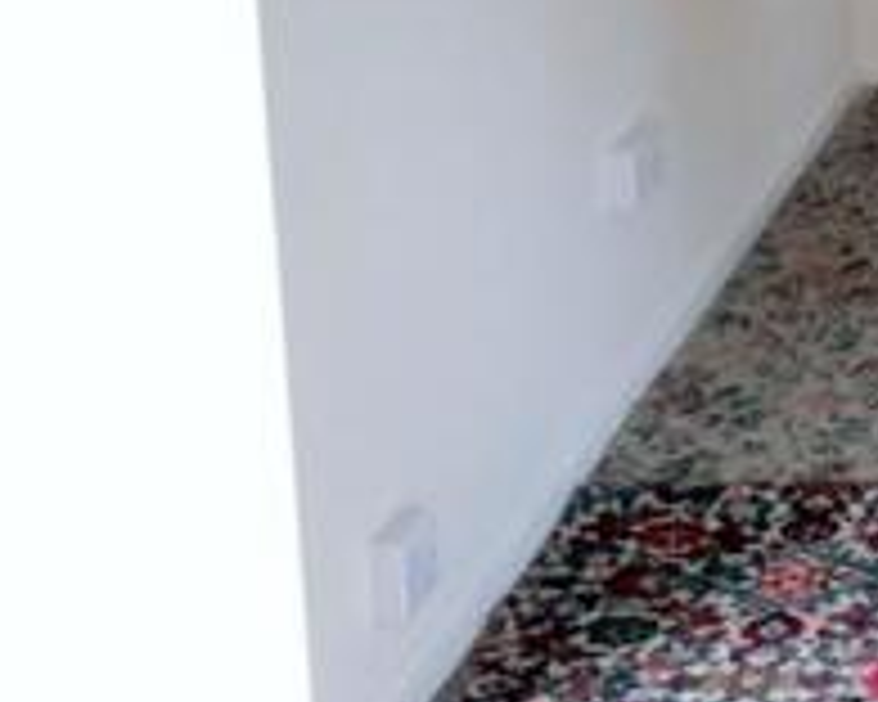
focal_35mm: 73
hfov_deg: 22.6
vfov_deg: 19.5
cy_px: -187
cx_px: 1209
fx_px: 1897
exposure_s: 1/60
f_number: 2
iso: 320
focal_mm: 4.6
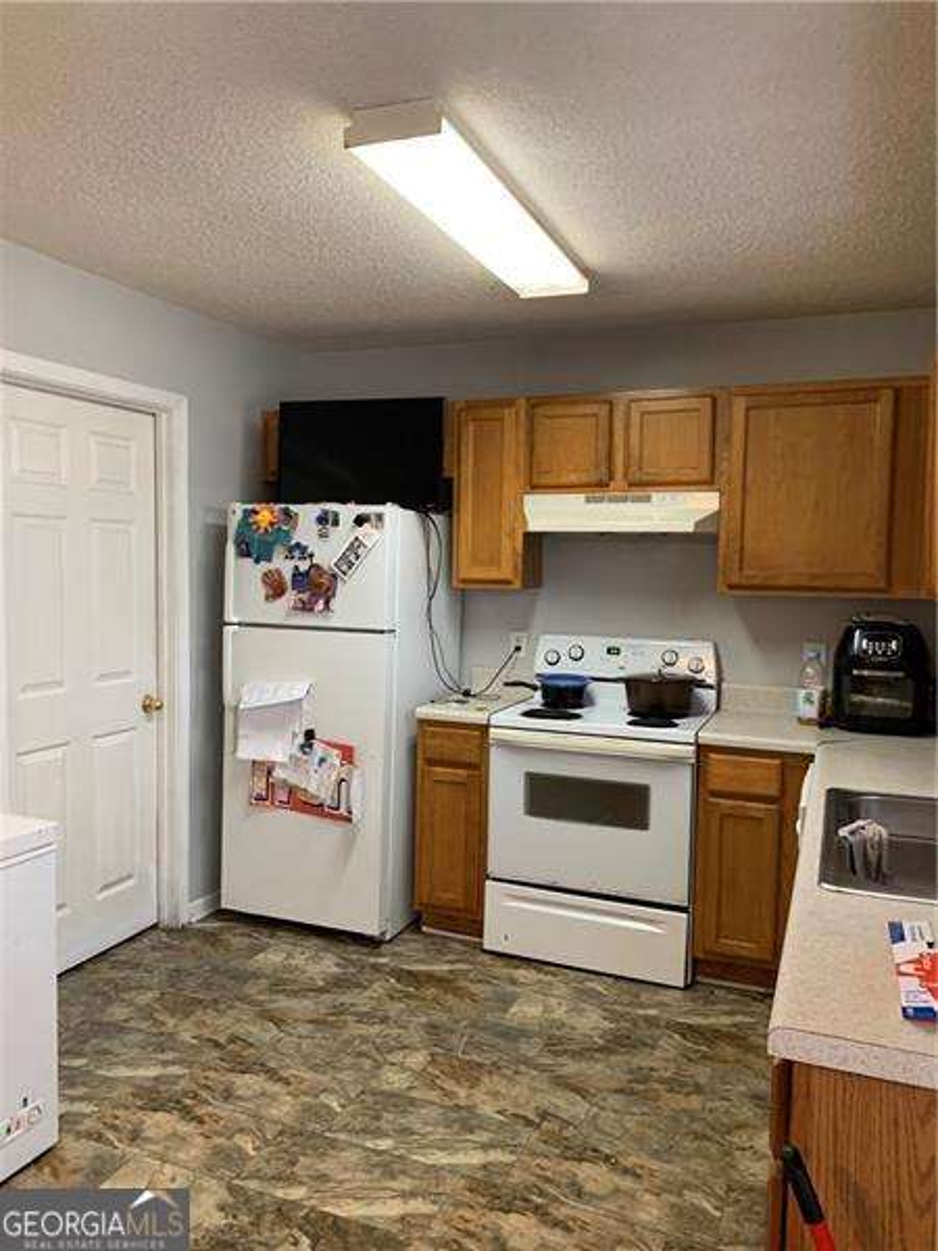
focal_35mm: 26
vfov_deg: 67.3
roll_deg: -2.8
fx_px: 939
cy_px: 626
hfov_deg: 53.1
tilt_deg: -3.4
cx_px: 469
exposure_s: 1/60
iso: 250
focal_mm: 4.25
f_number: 1.8
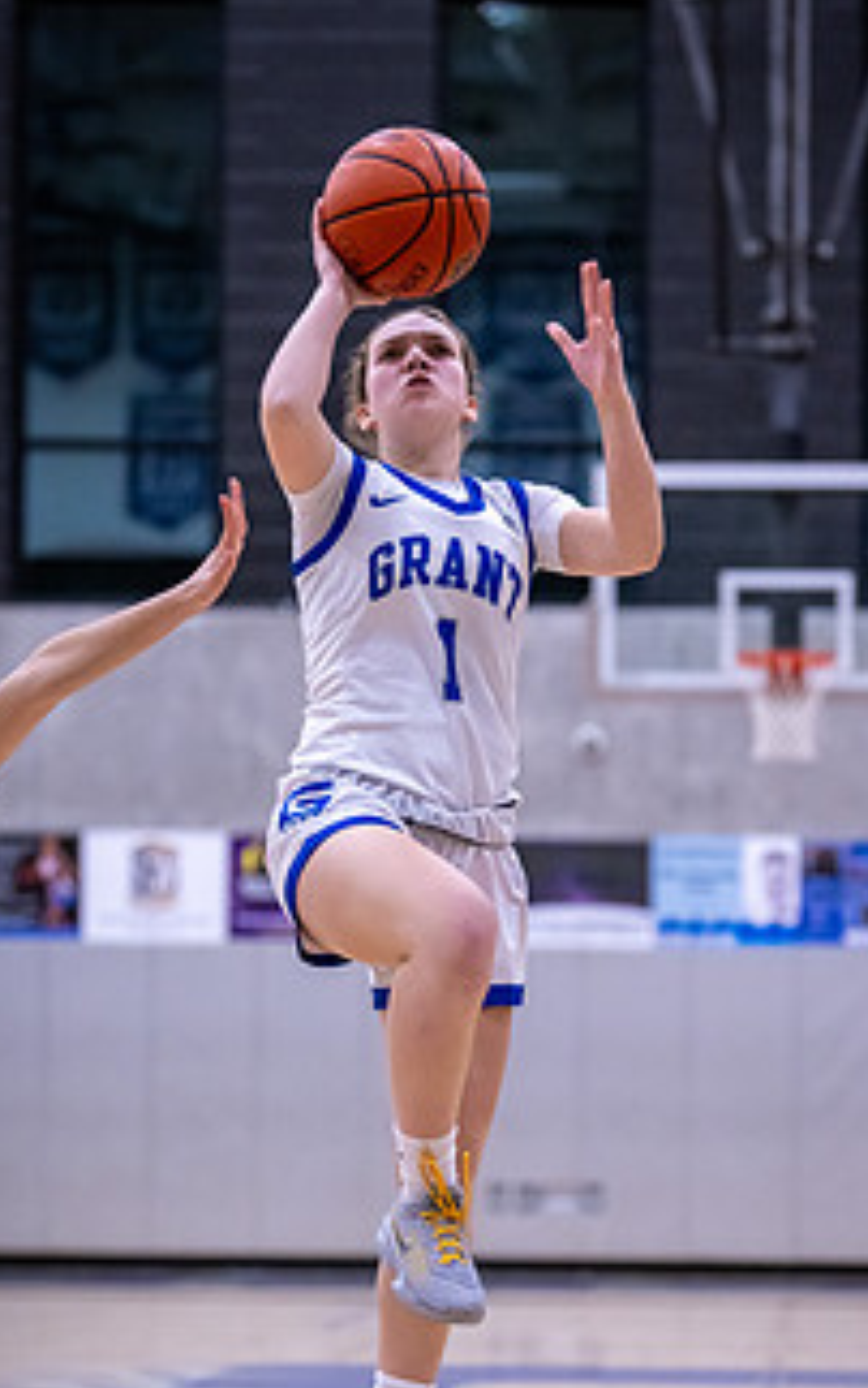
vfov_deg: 14.0
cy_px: 894
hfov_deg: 8.8
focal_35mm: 149
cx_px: 520
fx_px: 5637
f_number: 2.8
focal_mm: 105
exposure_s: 1/1000
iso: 4000
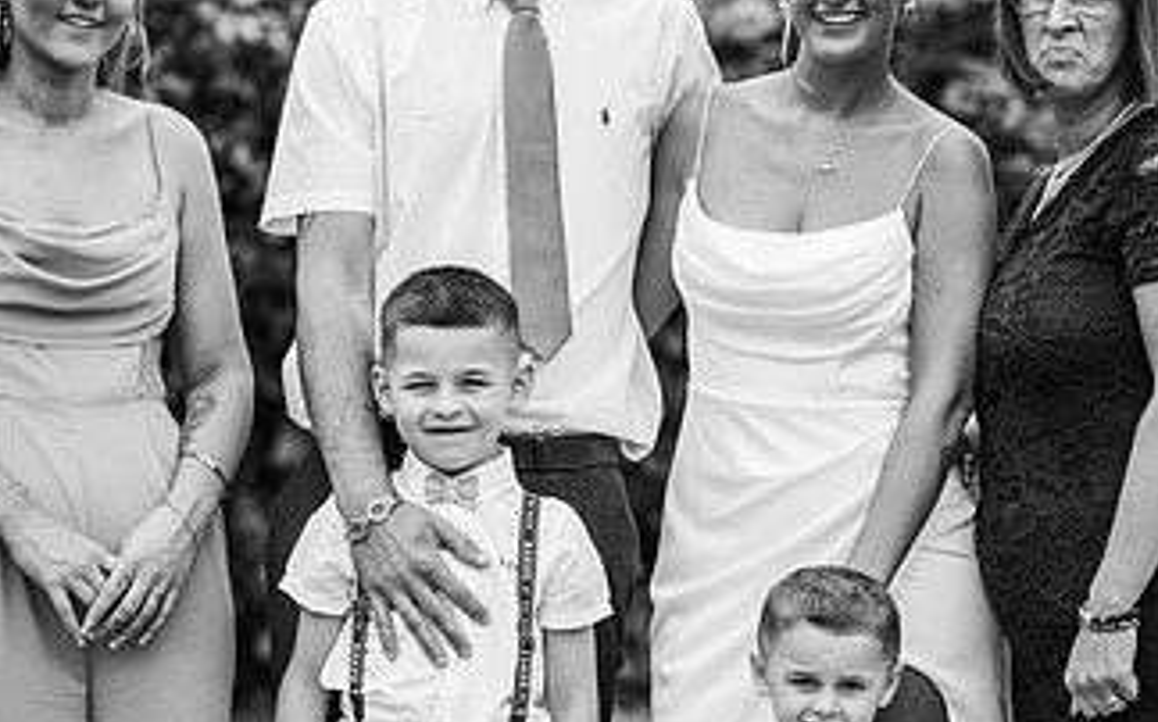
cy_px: 340
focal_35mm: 155
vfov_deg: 8.4
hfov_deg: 13.5
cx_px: 633
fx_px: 4888
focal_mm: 85
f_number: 2.2
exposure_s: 1/1600
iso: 100
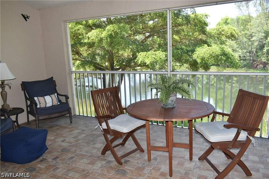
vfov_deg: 48.0
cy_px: 90
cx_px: 134
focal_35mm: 27
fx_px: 202
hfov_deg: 67.4
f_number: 6.3
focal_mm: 18
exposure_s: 1/200
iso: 400
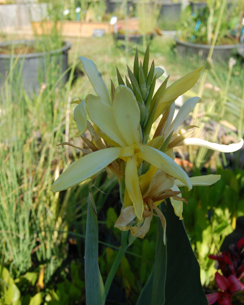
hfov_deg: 36.5
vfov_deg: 44.8
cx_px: 123
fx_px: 370
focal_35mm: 41
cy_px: 152
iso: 800
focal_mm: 24
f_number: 9
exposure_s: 1/800
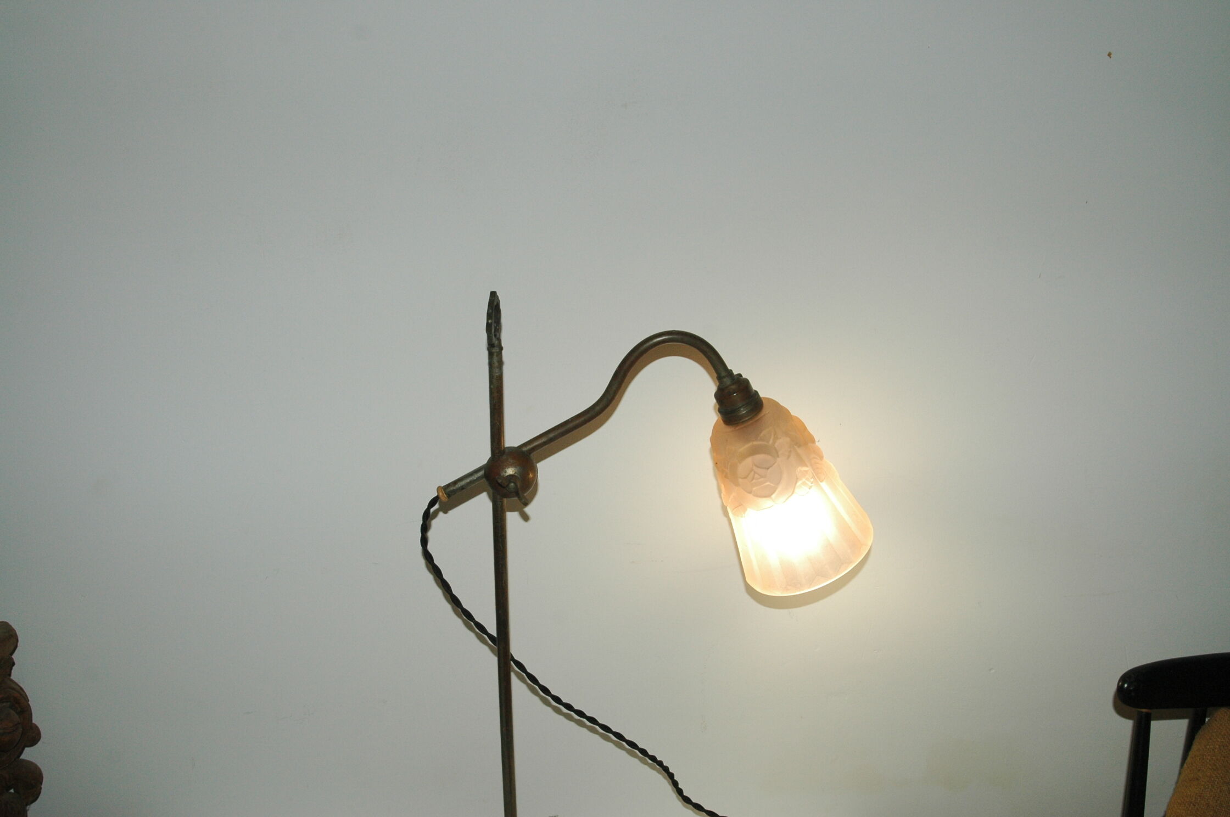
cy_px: 408
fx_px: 1433
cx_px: 615
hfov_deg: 46.4
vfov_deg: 31.8
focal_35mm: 42
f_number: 7.1
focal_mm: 28
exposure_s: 1/125
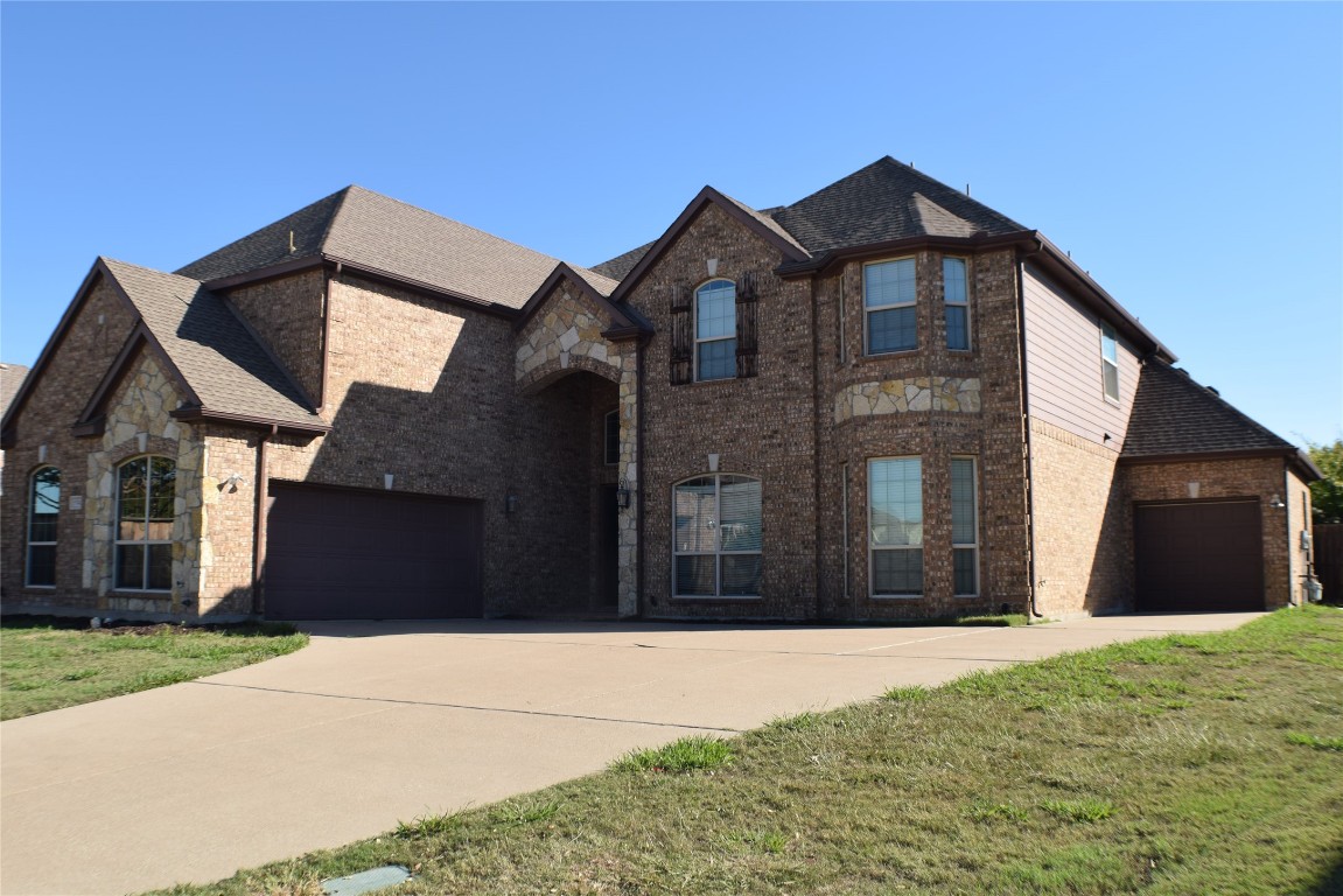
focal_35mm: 40
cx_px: 672
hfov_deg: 47.9
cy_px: 448
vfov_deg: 33.0
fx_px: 1511
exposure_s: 1/200
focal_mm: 27
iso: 100
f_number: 10
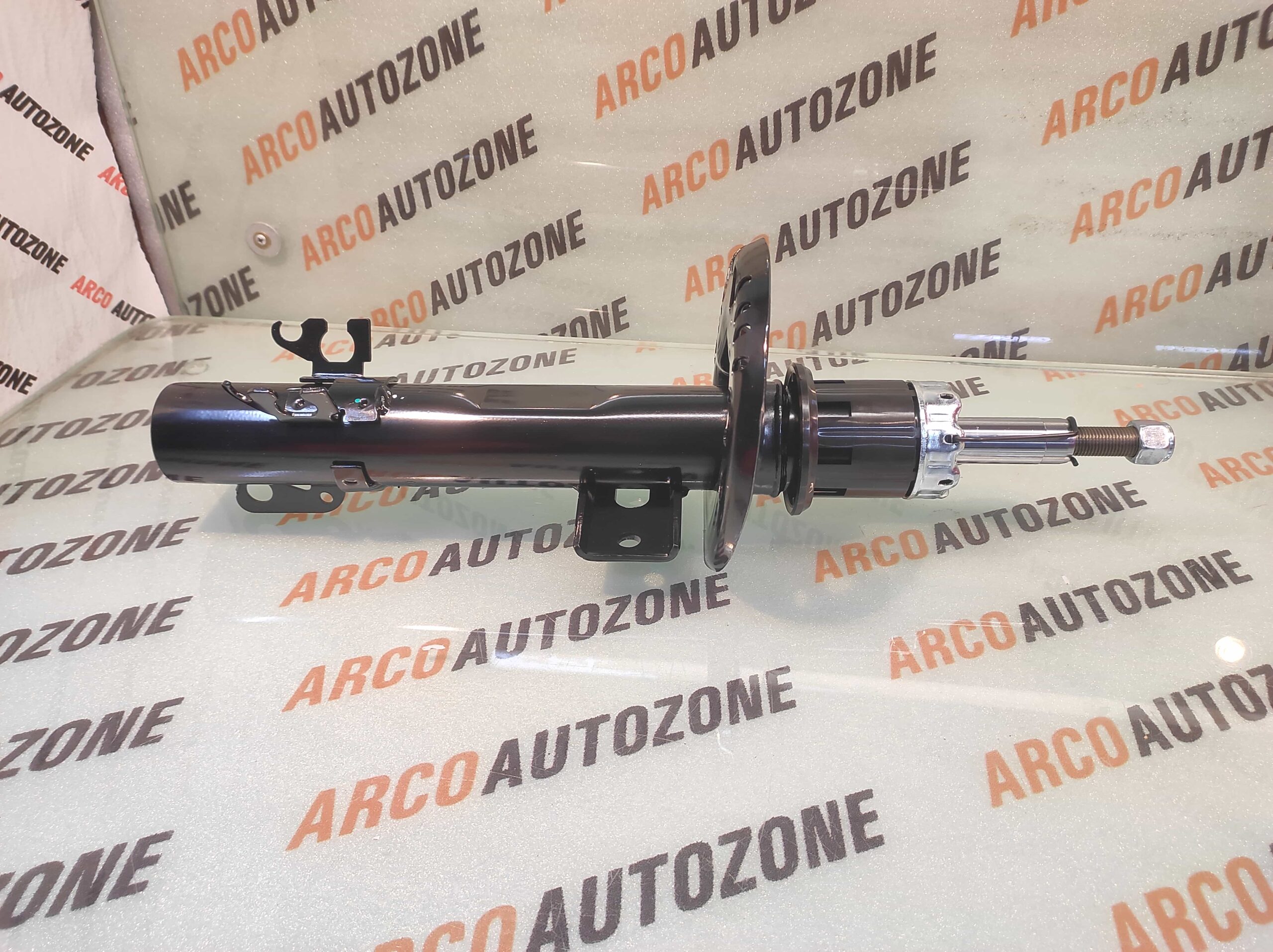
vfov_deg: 74.7
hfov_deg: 91.1
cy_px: 476
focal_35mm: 17
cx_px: 636
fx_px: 625
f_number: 1.79
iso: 236
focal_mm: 4.74
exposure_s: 1/33
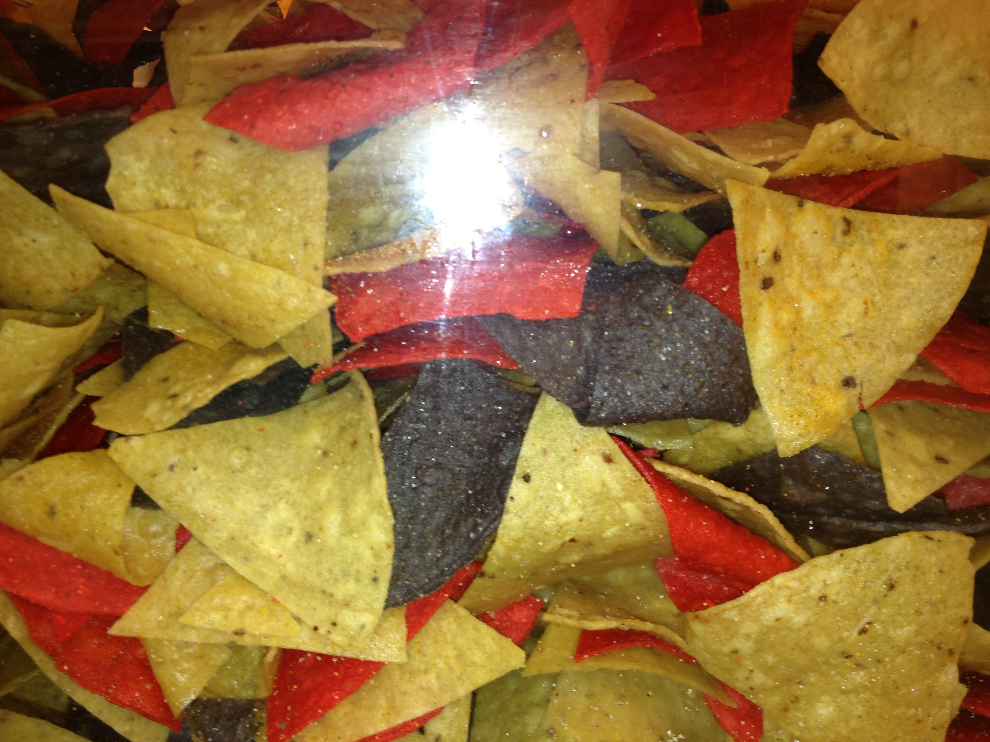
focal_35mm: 35
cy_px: 371
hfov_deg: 52.6
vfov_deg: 40.7
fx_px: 1001
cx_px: 495
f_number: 2.4
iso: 50
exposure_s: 1/38
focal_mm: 4.28
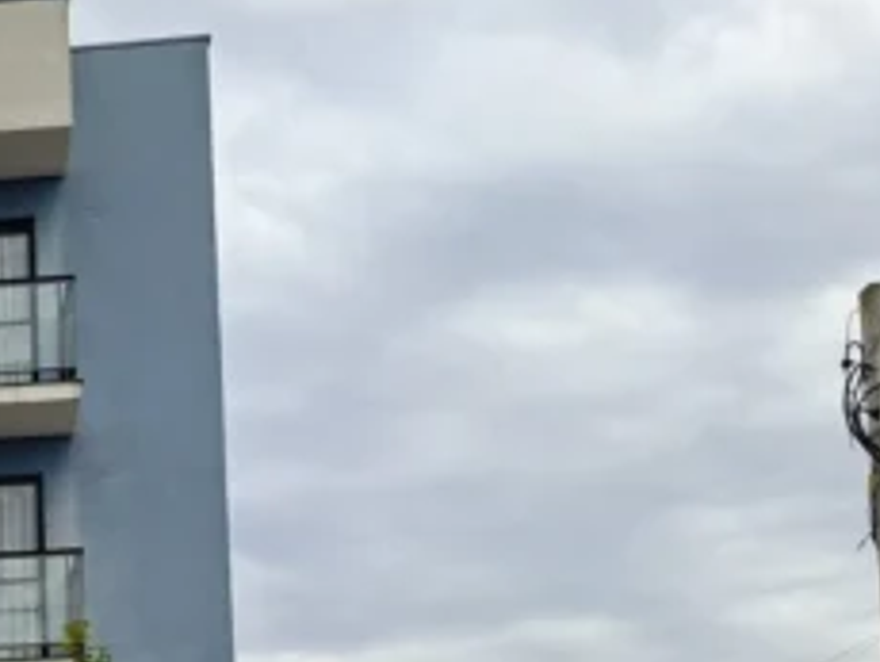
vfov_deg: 18.9
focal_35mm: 72
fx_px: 1832
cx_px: -207
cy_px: 872
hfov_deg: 24.2
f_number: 1.8
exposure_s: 1/1092
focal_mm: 5.54
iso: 50
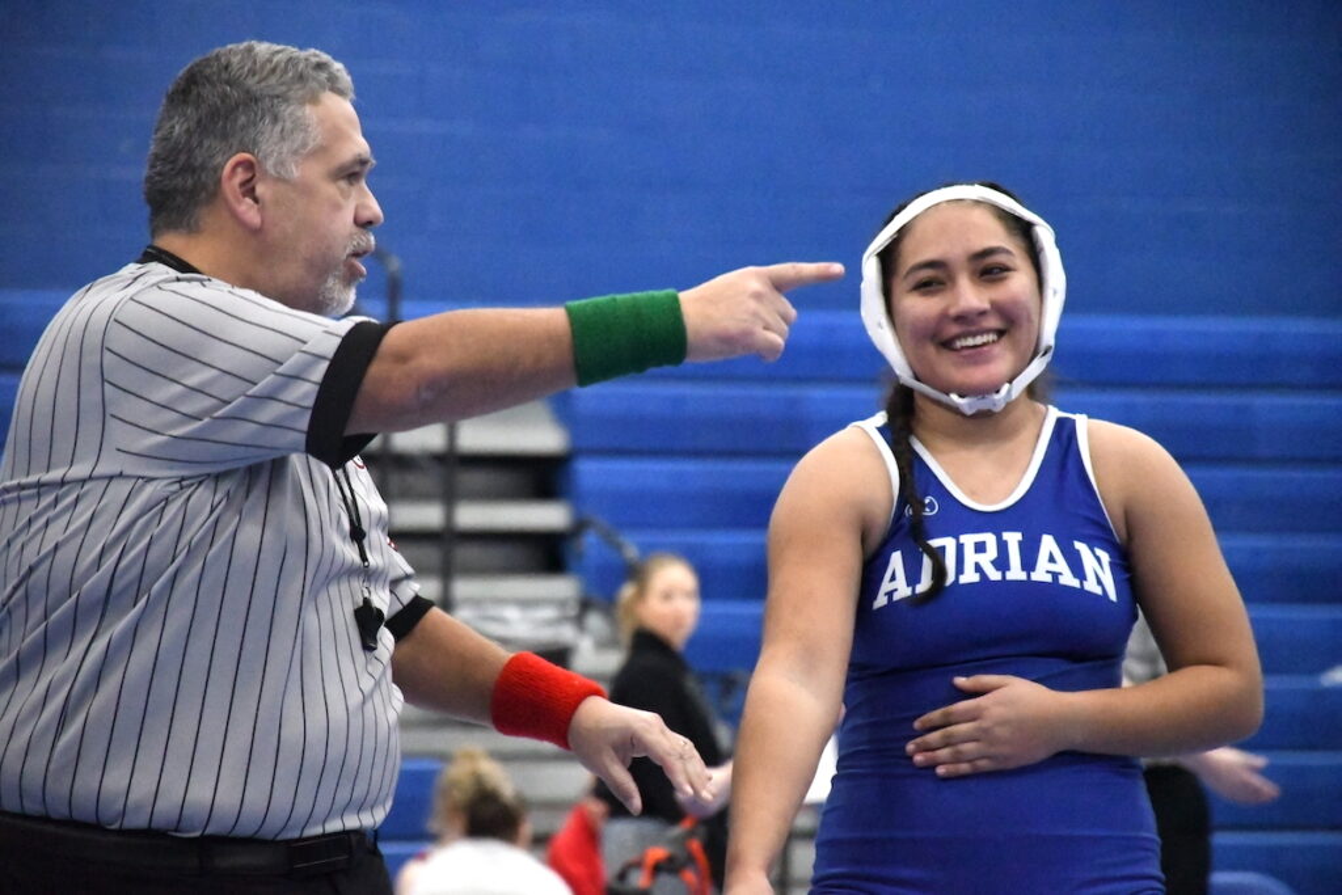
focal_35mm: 210
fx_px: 7829
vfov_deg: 6.5
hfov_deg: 9.8
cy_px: 448
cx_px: 671
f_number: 5.6
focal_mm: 140
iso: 25600
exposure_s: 1/640
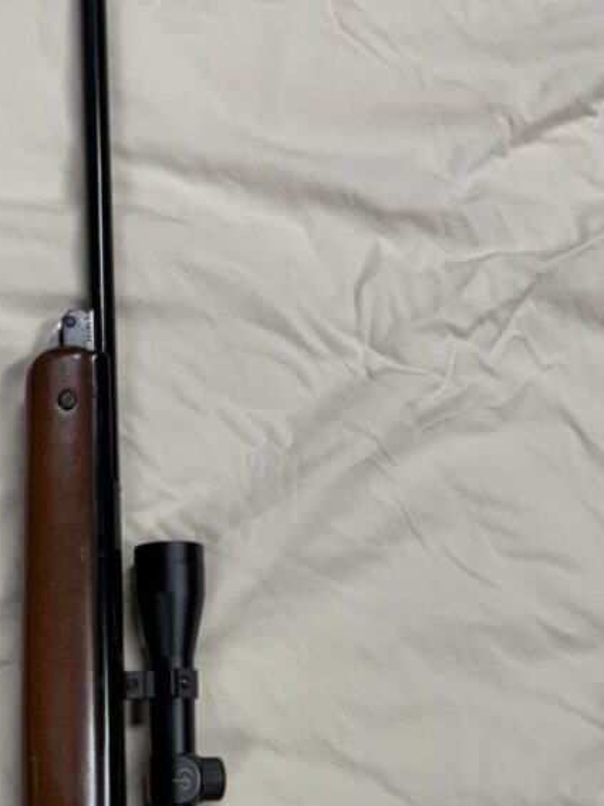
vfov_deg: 33.0
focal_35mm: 55
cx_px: 84
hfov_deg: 25.9
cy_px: 739
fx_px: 1280
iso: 125
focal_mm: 5.96
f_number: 1.6
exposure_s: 1/120
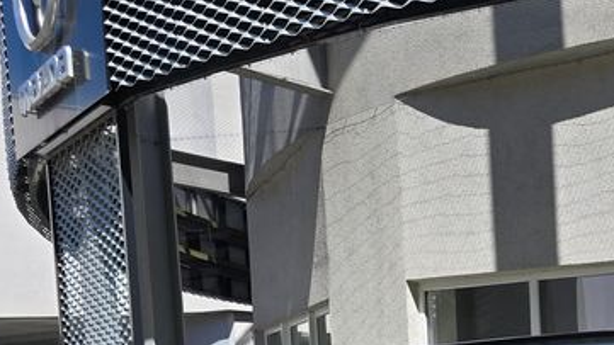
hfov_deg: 25.7
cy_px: 595
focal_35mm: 71
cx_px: 789
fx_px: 1156
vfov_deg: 15.0
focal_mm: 6.3
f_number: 1.7
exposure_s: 1/574
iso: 12
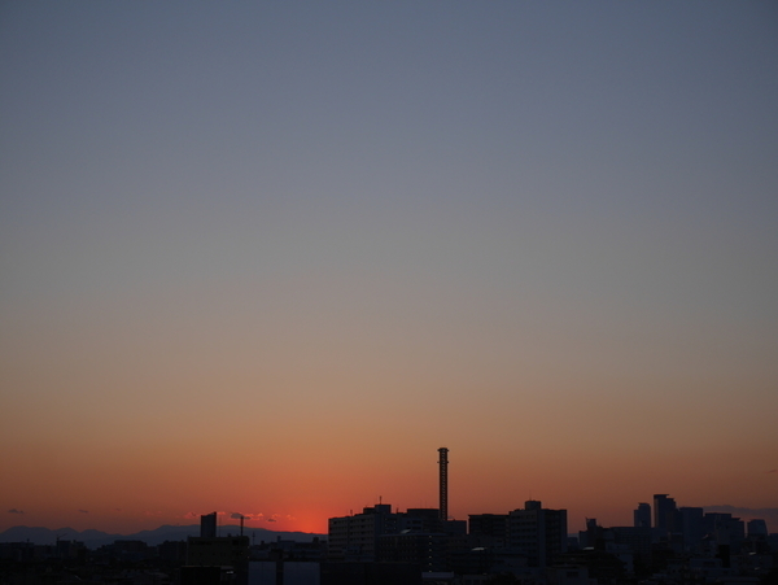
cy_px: 292
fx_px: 1440
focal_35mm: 64
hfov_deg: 30.2
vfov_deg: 23.0
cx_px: 389
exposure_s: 1/250
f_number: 7.1
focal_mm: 32
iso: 200
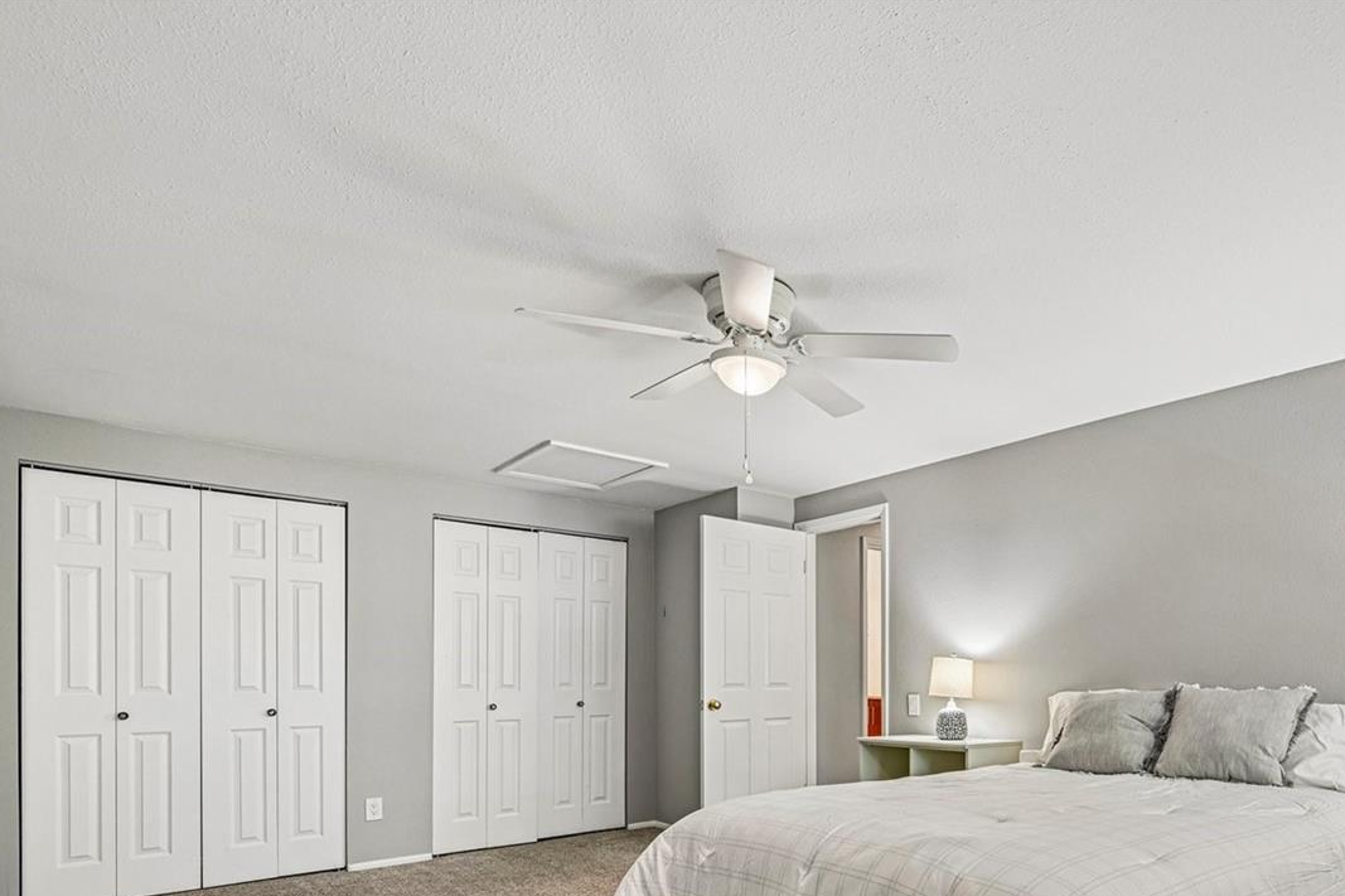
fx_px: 784
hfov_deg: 78.1
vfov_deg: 56.6
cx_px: 918
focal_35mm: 21
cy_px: 668
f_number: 10
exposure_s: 1/10
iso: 400
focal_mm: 14
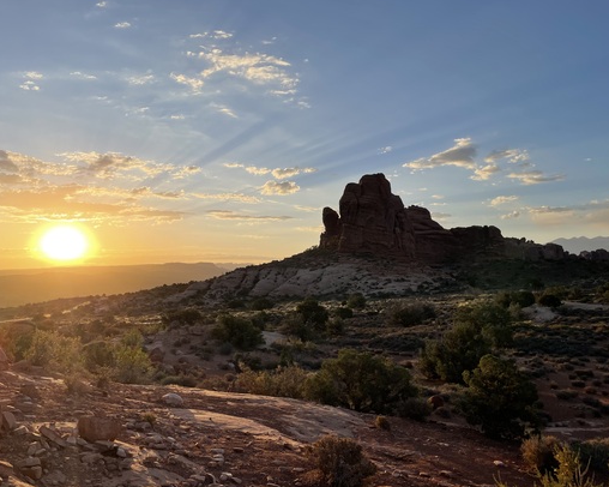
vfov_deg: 51.5
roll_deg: +1.3
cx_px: 290
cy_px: 246
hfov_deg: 62.2
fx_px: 504
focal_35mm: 28
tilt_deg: +2.3
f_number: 1.6
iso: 32
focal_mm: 4.2
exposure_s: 1/2618
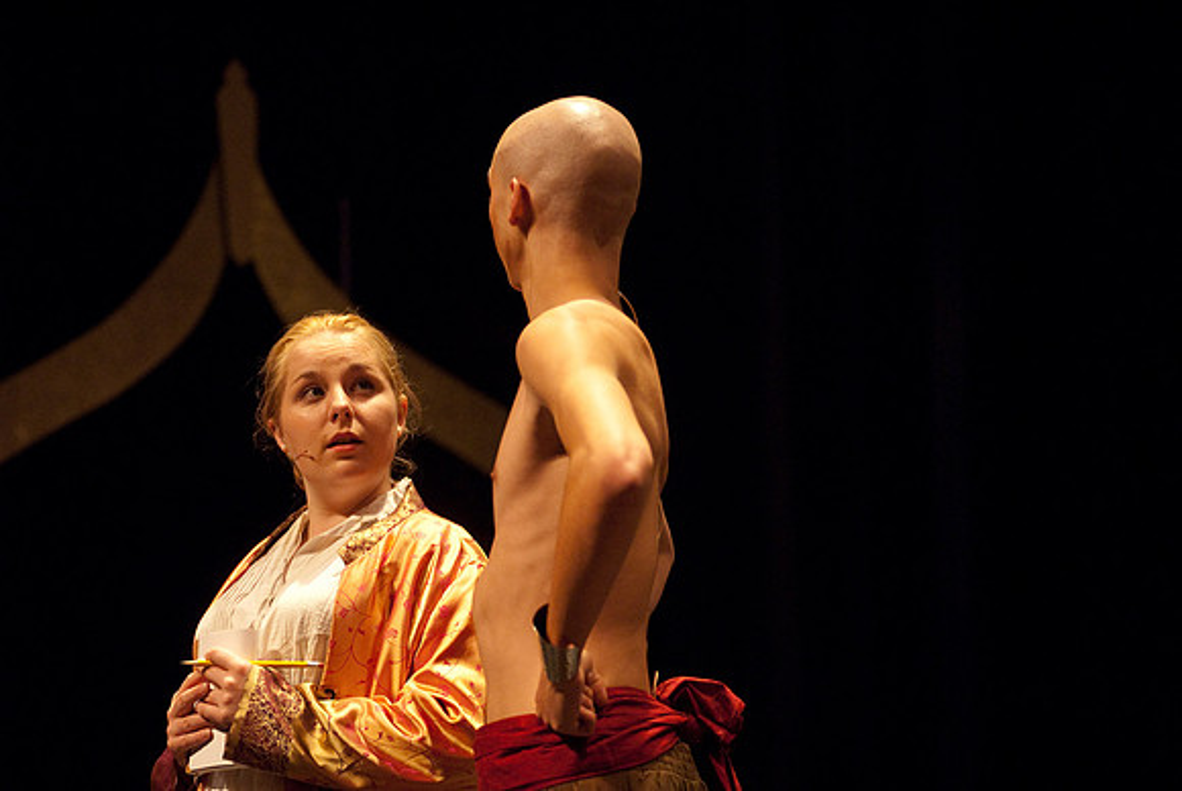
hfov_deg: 11.8
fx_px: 5719
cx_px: 591
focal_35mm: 174
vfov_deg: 7.9
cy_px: 396
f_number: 2.8
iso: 1000
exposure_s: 1/160
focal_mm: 116
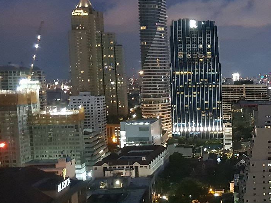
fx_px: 462
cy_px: 119
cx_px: 281
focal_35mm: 59
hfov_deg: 30.1
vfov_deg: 24.8
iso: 1000
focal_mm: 4.3
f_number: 1.5
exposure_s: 1/10
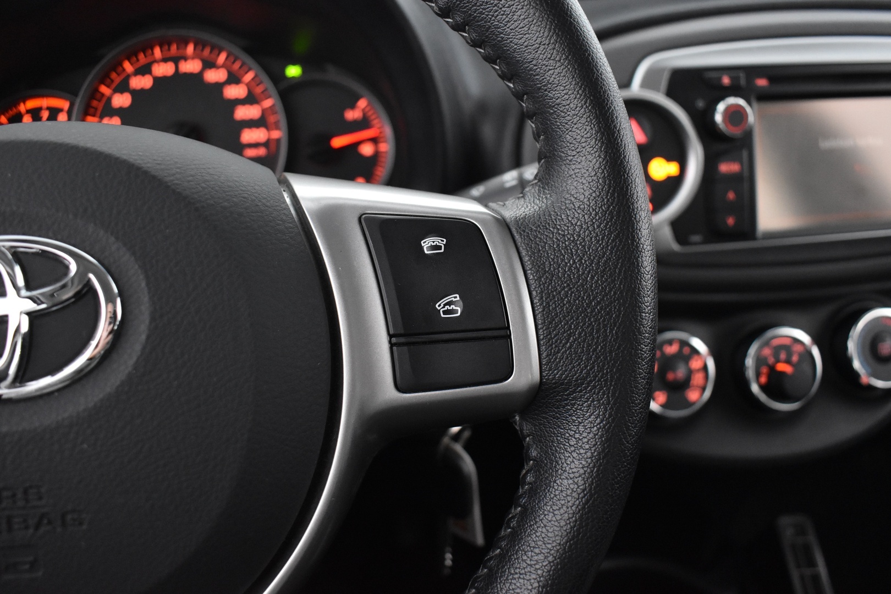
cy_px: 297
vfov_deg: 43.6
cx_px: 446
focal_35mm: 30
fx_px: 742
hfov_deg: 61.9
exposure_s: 1/25
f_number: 3.8
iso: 3200
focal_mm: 20
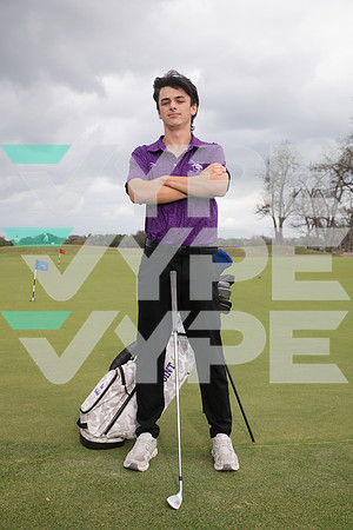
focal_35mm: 38
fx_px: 559
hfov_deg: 35.1
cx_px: 176
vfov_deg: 50.7
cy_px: 265
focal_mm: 38
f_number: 6.3
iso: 80
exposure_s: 1/320
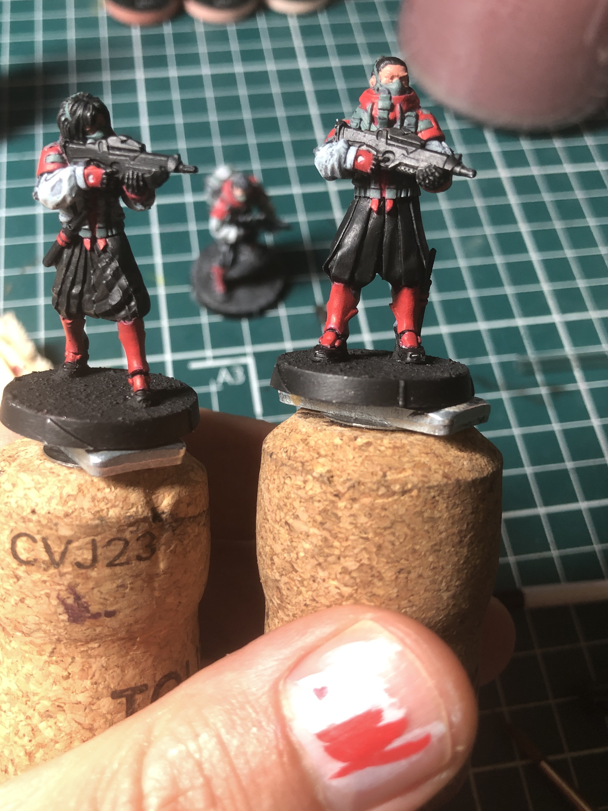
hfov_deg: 41.7
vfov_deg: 53.9
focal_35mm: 34
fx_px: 796
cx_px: 267
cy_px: 375
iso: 40
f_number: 1.8
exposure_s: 1/25
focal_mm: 3.99
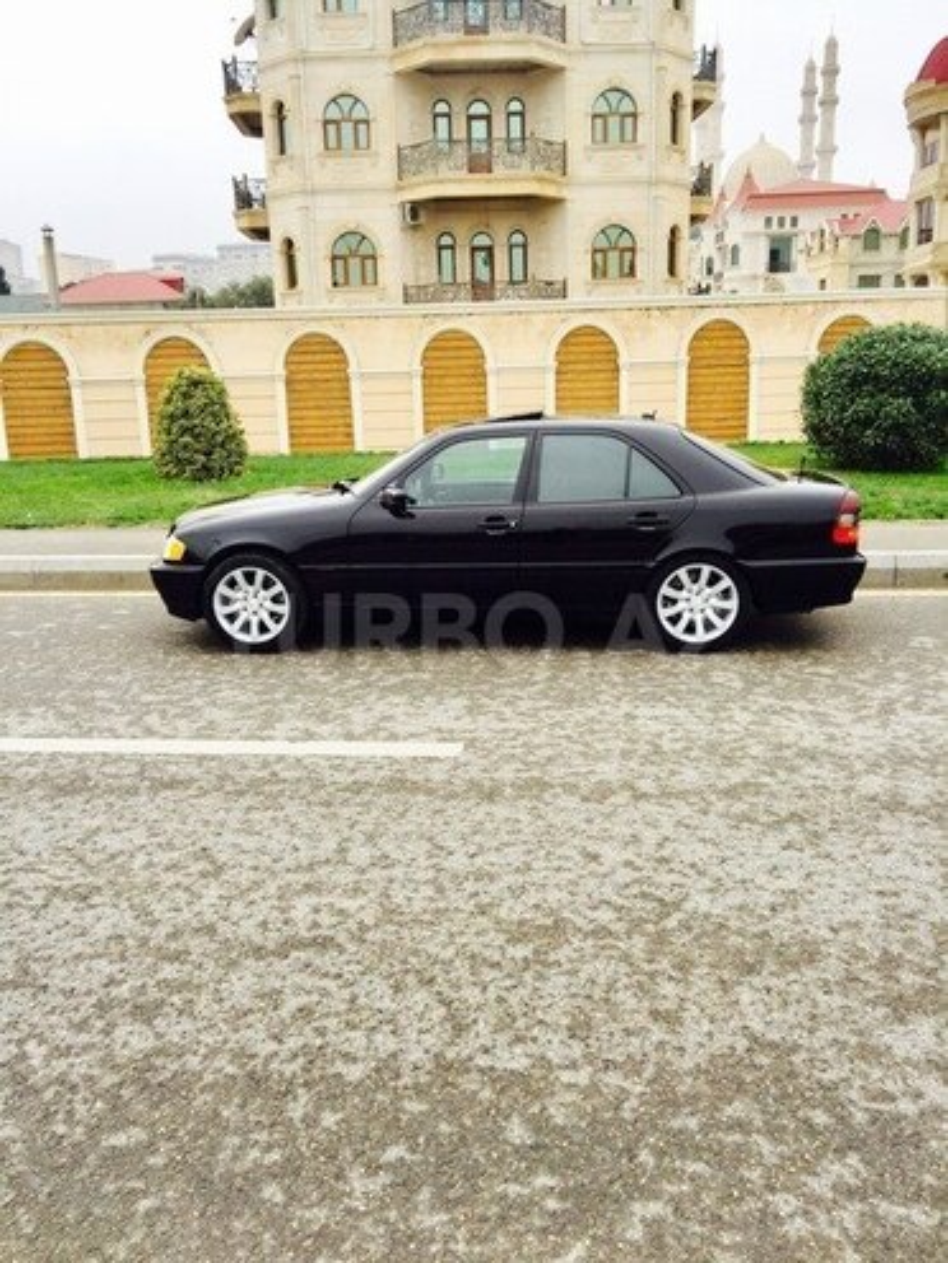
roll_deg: +1.7
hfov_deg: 48.2
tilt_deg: -13.8
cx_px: 474
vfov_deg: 61.7
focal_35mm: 29
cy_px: 632
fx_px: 1059
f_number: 2.2
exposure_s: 1/102
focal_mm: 4.15
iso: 32
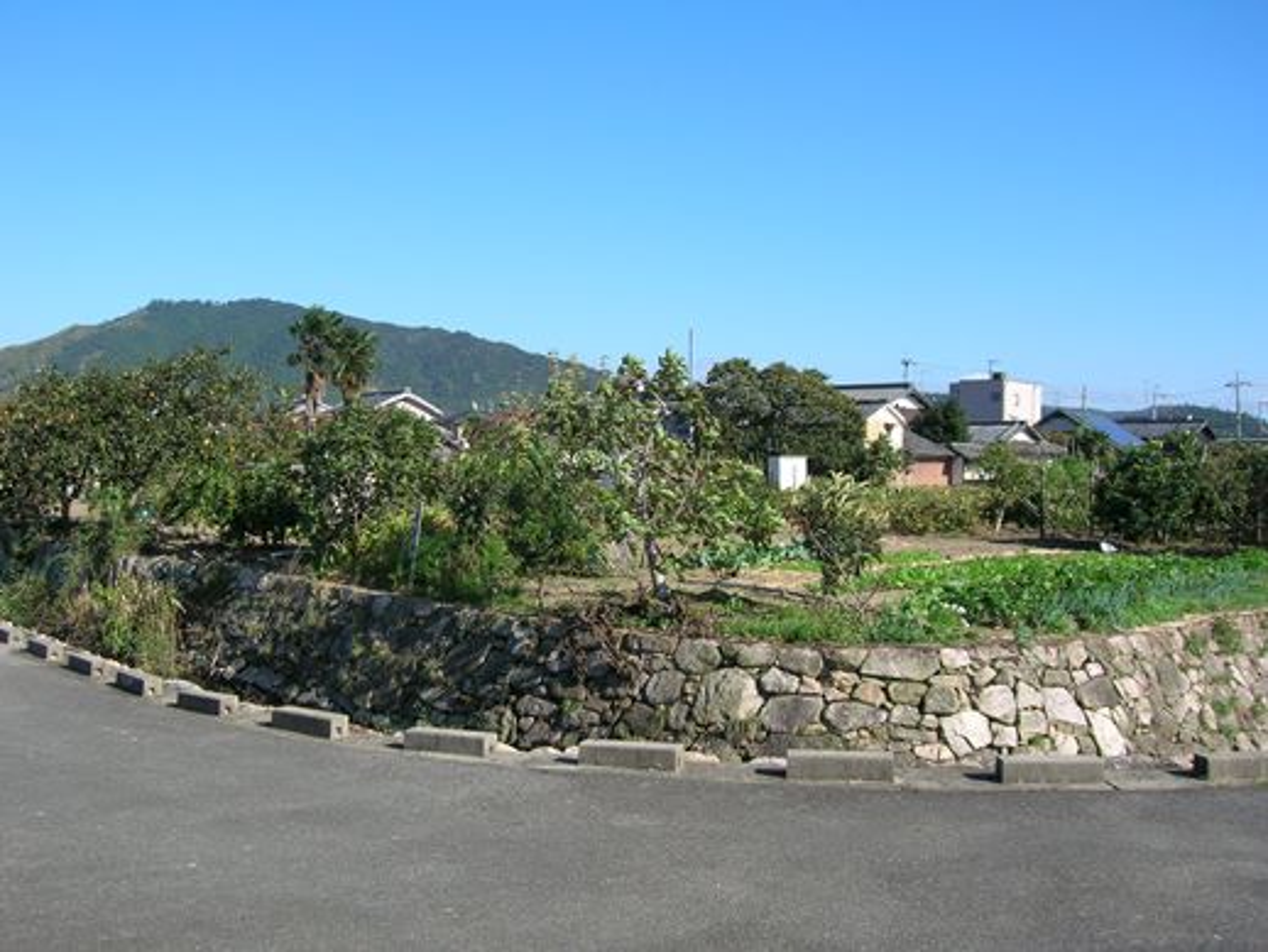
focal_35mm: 34
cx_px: 634
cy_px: 476
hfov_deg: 53.9
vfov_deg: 41.8
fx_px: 1246
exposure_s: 1/326
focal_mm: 5.7
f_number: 4.9
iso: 50
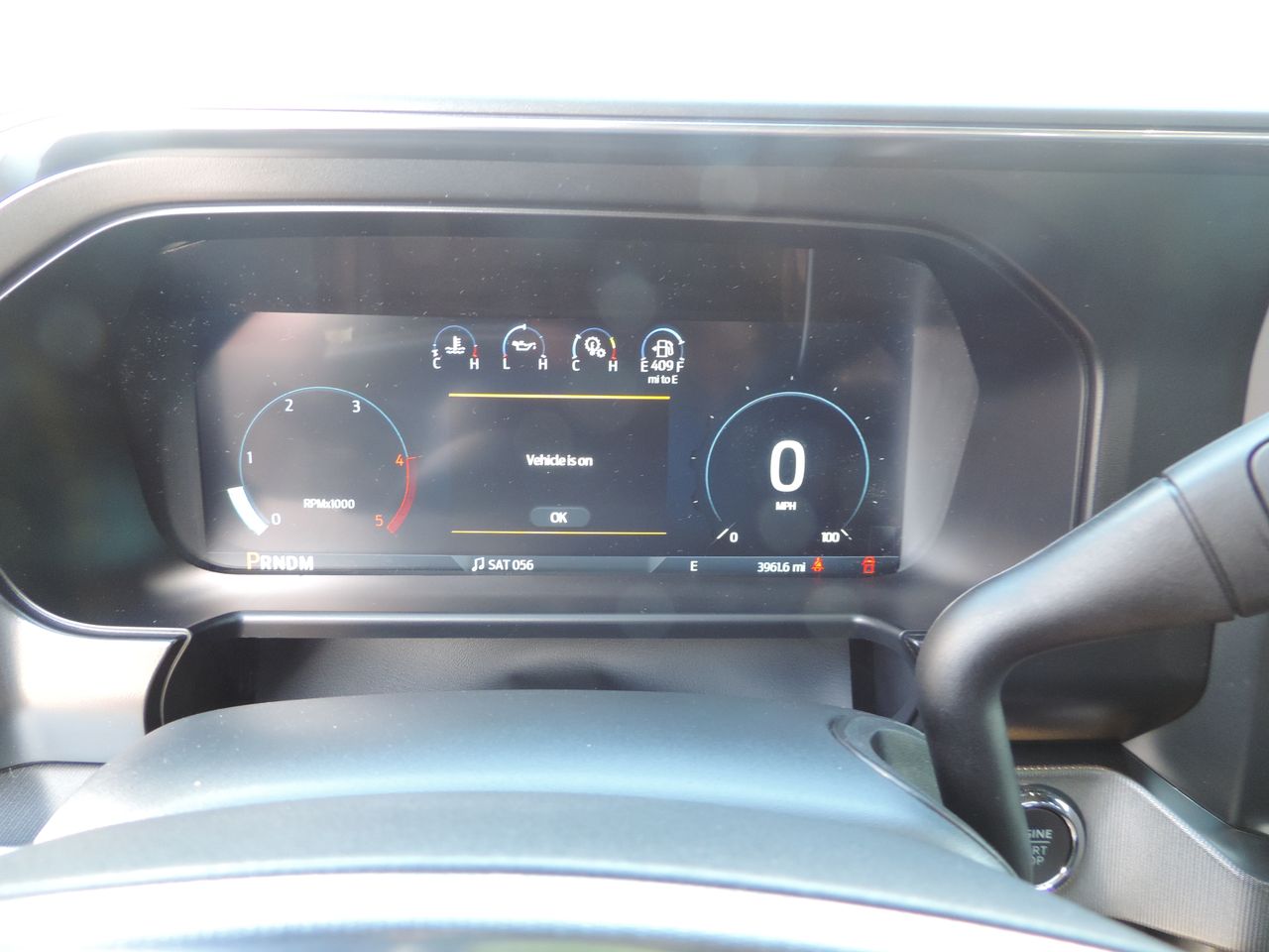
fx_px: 880
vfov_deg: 56.8
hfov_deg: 71.6
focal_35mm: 24
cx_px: 634
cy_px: 476
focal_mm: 4.3
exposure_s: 1/30
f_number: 3
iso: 320
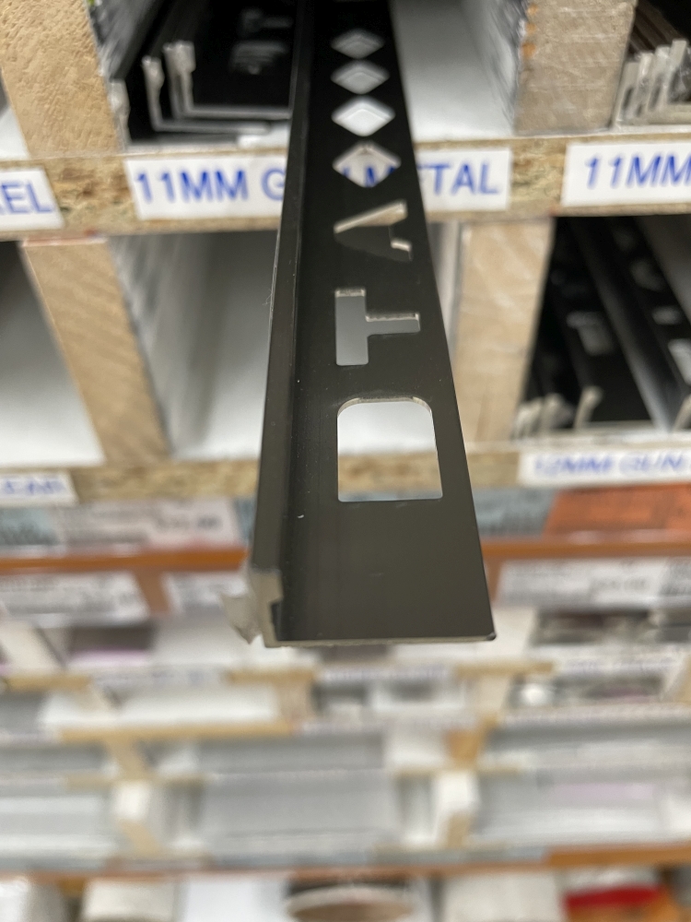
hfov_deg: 53.1
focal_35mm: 26
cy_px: 461
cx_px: 346
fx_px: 692
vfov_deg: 67.3
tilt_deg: -47.5
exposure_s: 1/50
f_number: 1.6
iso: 160
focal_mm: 4.2
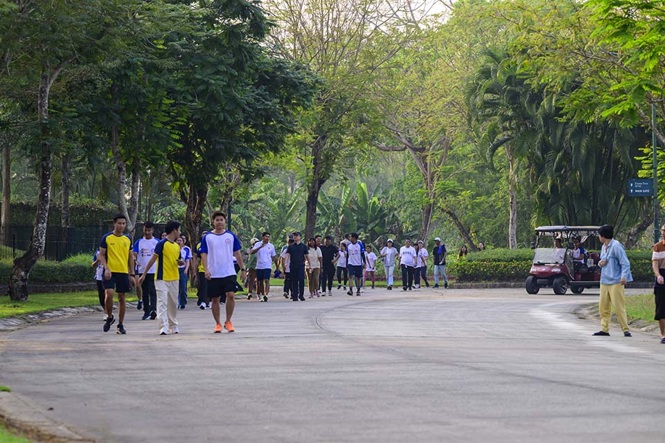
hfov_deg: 10.3
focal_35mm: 200
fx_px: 3694
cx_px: 332
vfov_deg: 6.9
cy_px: 222
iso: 900
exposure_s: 1/500
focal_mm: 200
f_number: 8
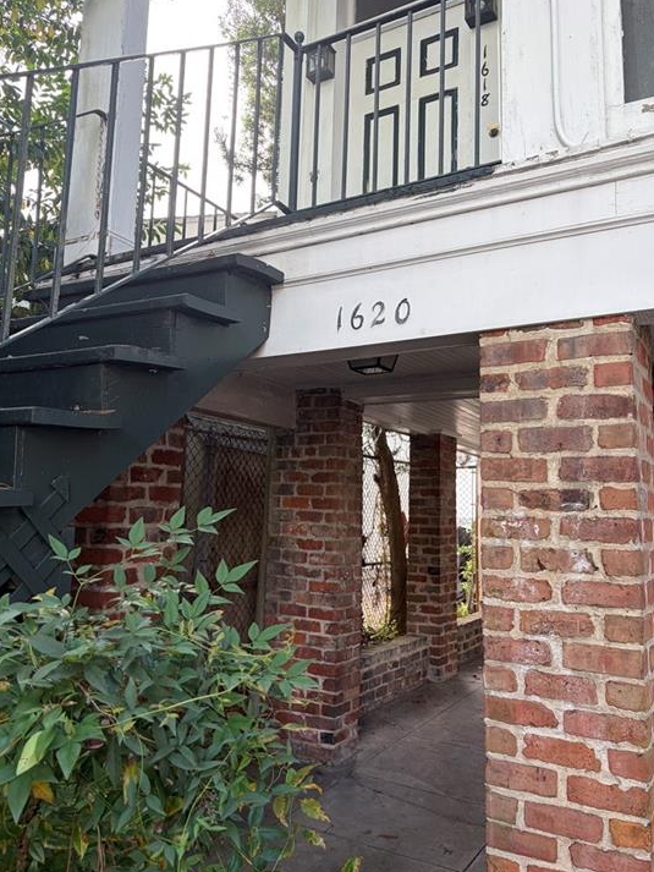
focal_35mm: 28
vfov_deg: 63.4
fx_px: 705
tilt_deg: +7.7
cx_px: 335
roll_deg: -1.9
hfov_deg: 49.8
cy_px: 416
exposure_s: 1/166
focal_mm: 5.96
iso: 40
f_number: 1.6
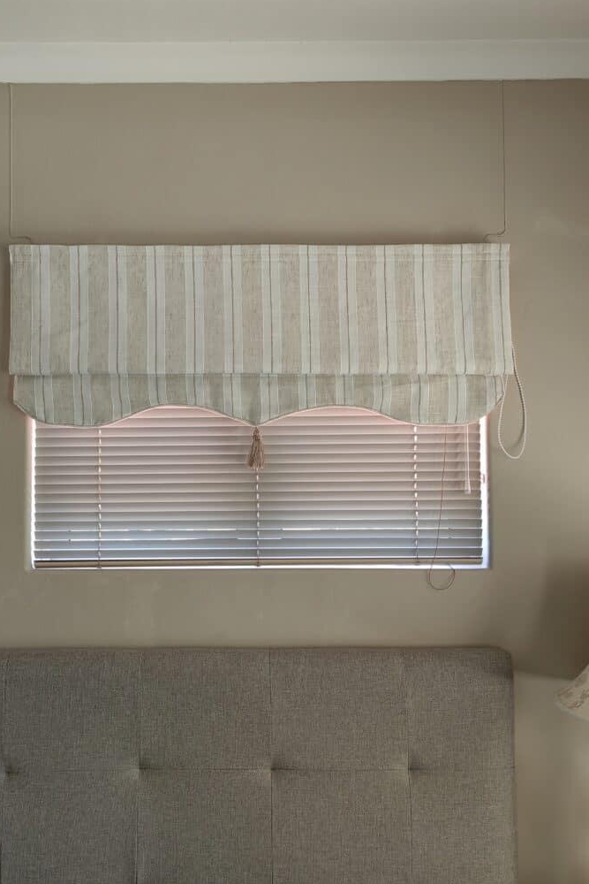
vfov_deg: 57.2
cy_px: 440
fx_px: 810
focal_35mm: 33
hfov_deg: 39.9
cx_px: 264
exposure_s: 1/120
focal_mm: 5.54
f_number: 1.8
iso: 100
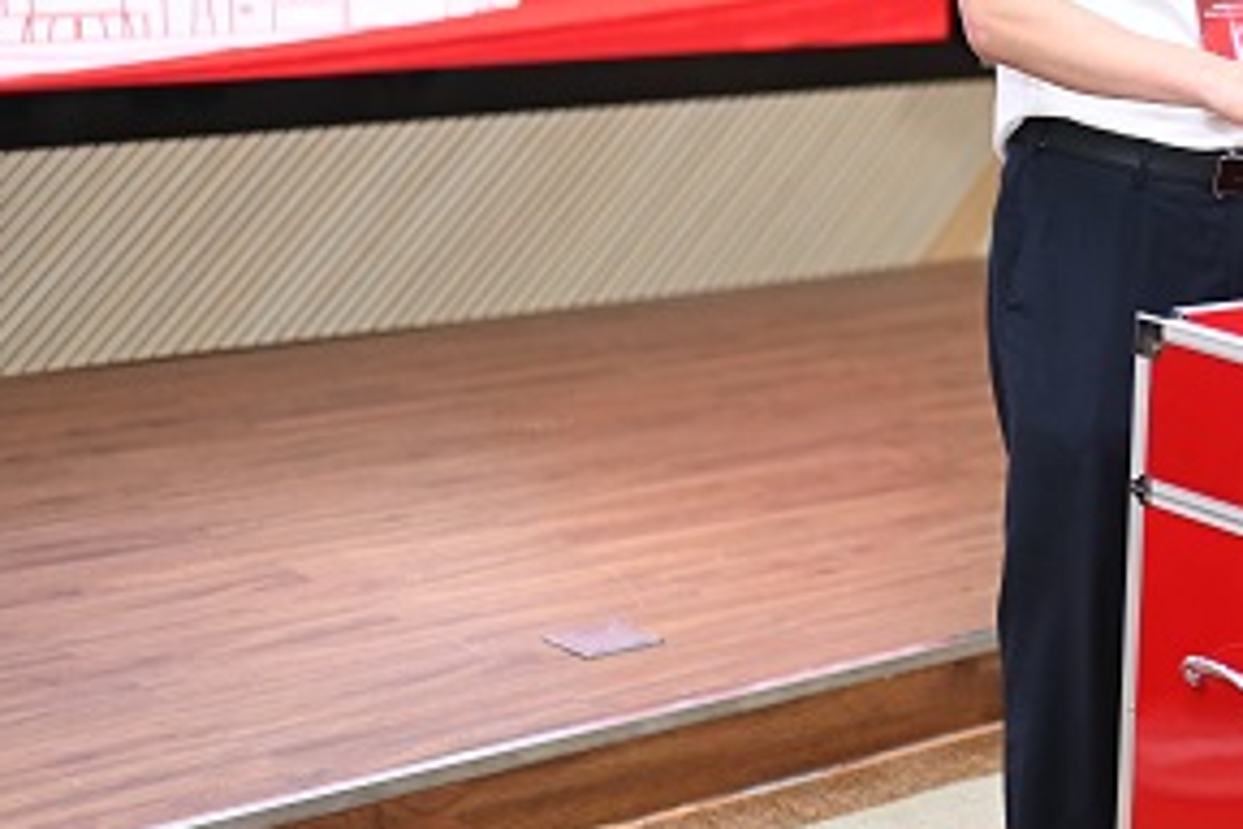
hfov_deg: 22.6
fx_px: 2935
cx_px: 1360
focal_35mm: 85
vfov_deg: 16.1
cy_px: 324
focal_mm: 35
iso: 250
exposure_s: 1/200
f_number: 1.4
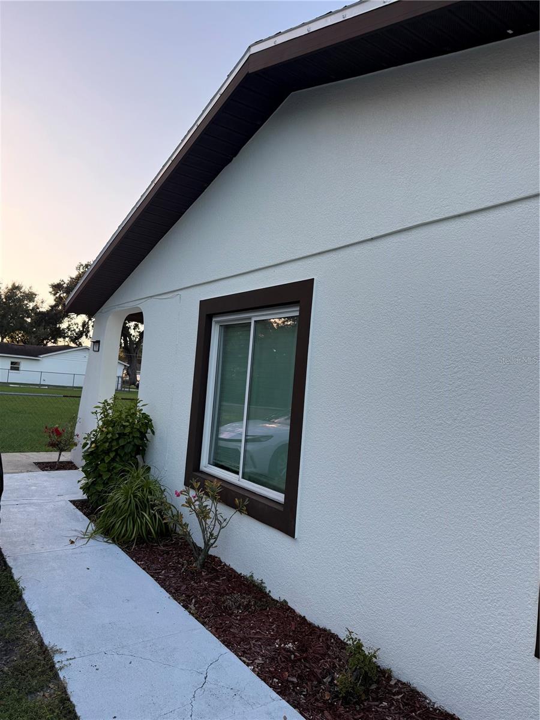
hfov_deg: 56.8
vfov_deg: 71.6
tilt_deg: +3.7
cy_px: 360
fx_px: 499
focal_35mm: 24
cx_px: 270
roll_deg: -4.2
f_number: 1.78
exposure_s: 1/551
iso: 100
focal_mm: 6.76
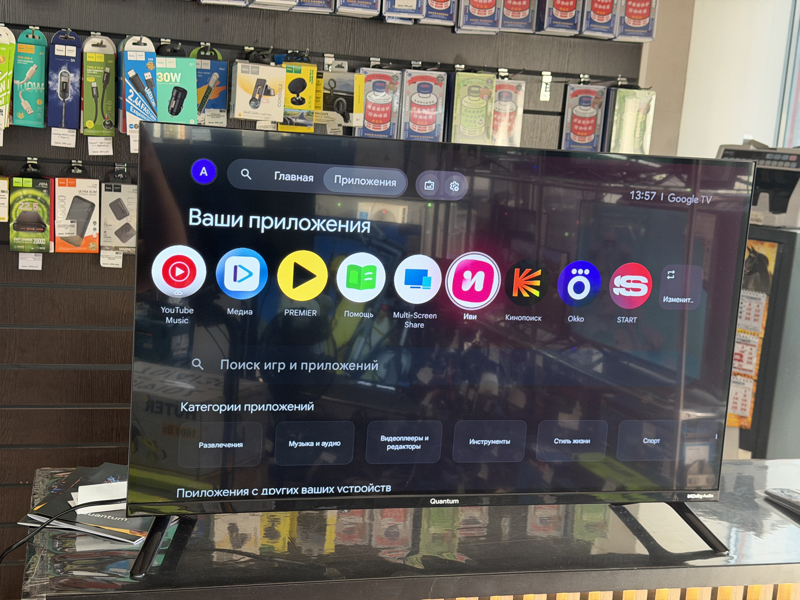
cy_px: 300
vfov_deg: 30.3
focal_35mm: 48
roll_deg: -3.3
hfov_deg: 39.7
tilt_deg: -11.0
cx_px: 400
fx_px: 1109
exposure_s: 1/60
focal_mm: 6.76
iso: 250
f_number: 1.78
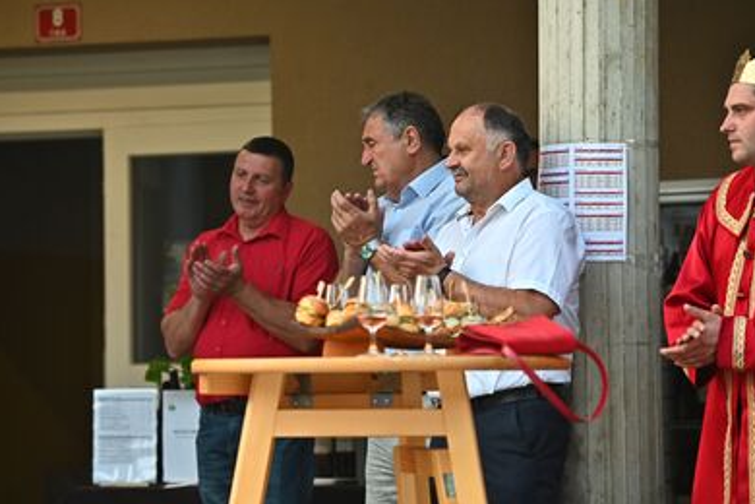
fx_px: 3146
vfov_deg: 9.1
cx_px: 333
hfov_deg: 13.7
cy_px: 271
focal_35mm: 150
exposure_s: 1/500
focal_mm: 130
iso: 1000
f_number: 3.5
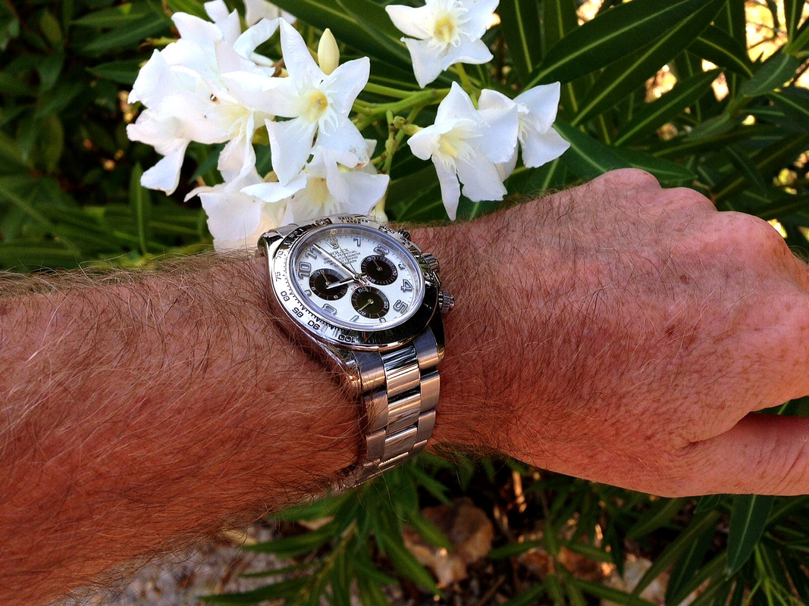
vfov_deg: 42.9
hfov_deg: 55.4
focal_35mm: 33
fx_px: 771
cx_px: 404
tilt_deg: -47.5
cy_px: 303
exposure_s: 1/187
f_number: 2.4
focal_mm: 4.12
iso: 50
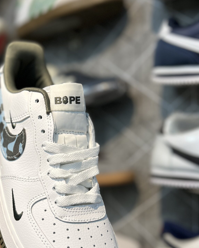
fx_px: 331
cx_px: 45
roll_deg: +2.4
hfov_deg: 32.7
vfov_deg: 40.6
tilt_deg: -3.9
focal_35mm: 45
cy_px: 168
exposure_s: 1/142
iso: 32
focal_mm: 5.7
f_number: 1.5
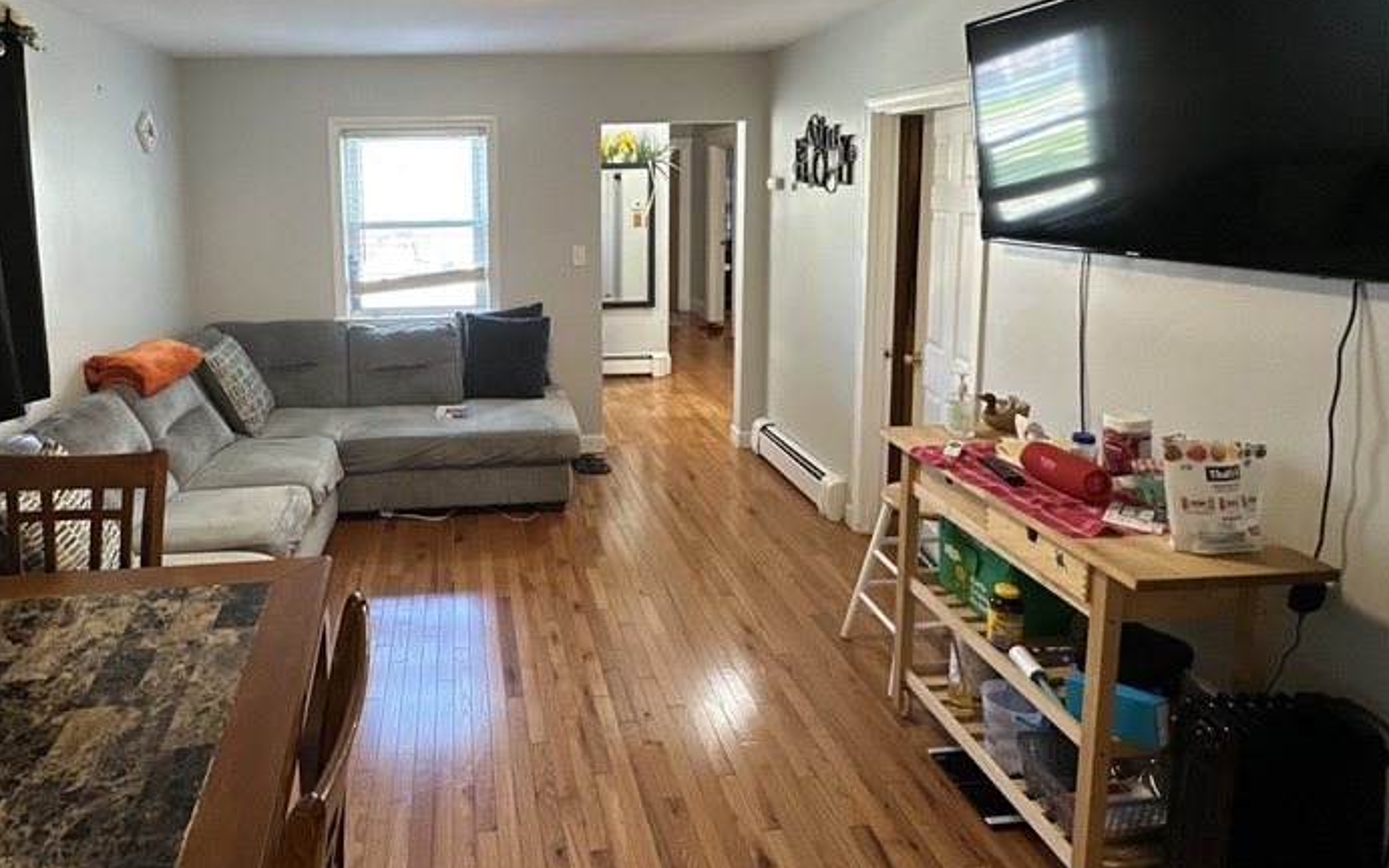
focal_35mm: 22
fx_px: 833
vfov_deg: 53.8
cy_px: 277
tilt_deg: -5.0
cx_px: 511
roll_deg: +0.8
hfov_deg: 78.0
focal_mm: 2.22
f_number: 2.2
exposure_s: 1/60
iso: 320
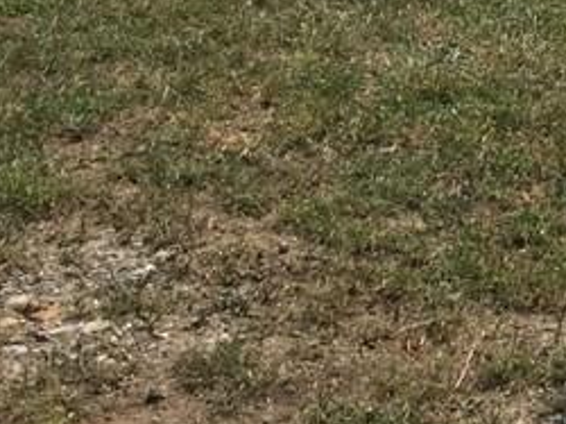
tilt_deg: -9.9
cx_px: 1148
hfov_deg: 13.9
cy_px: -238
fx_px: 1944
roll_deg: -1.2
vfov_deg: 11.8
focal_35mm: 119
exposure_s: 1/1319
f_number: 2.2
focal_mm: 4.15
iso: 32
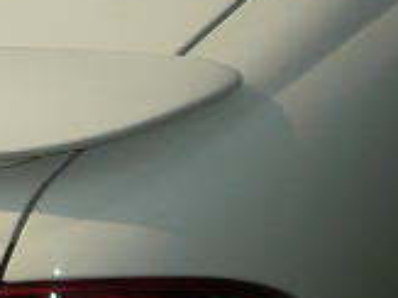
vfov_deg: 9.9
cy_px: 81
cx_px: -205
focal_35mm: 149
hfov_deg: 12.6
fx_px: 1712
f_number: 6.4
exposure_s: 1/533
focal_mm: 6.3
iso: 50
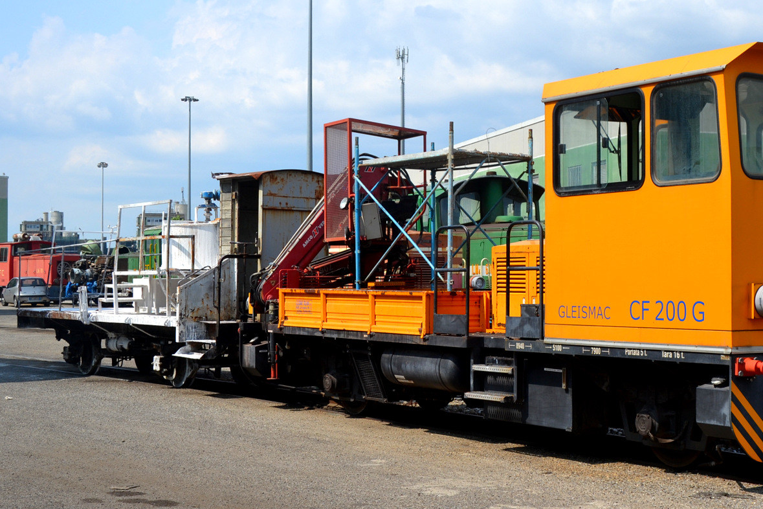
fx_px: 1208
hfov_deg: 34.9
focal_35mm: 57
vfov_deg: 23.8
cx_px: 476
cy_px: 243
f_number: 8
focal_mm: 28
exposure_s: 1/250
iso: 100
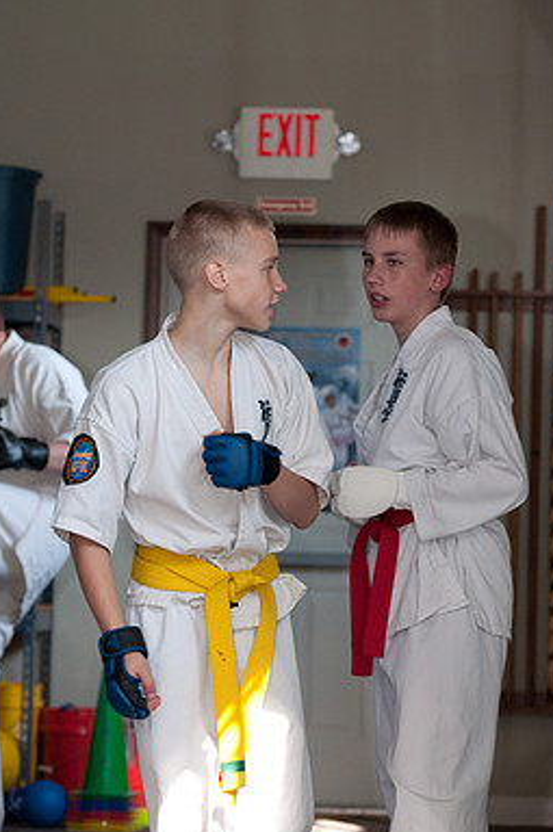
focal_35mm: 158
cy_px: 451
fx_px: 3650
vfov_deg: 13.0
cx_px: 283
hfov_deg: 8.7
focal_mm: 90
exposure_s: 1/200
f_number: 4.5
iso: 800
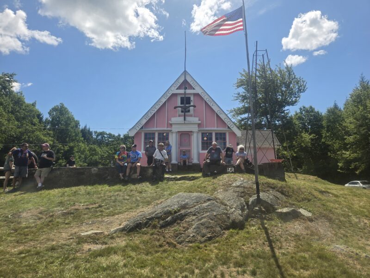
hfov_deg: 73.9
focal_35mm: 23
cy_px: 139
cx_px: 185
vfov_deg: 58.9
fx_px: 246
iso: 25
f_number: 1.8
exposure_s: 1/2289
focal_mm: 5.4
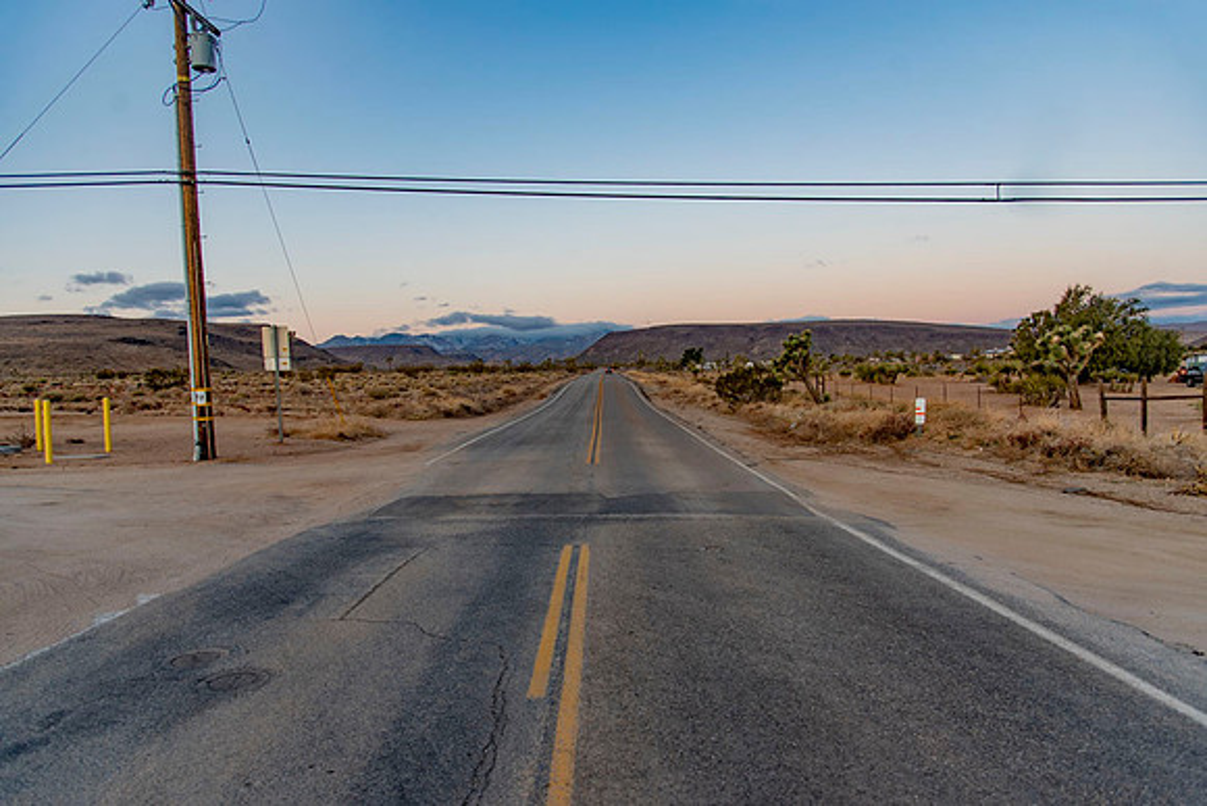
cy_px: 403
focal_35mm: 24
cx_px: 604
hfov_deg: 73.7
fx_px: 805
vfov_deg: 53.2
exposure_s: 1/200
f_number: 4
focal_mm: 24
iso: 400
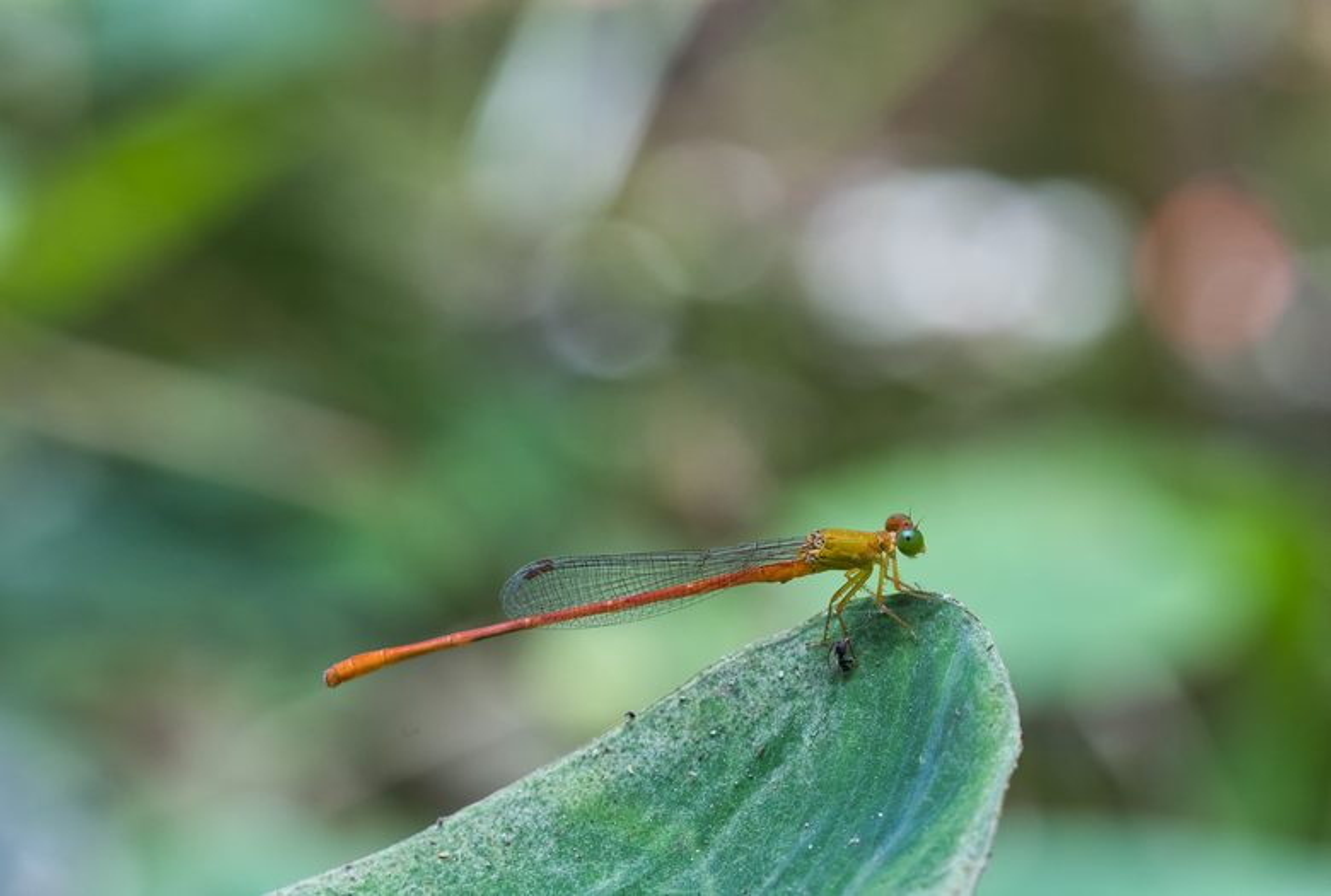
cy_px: 448
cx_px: 666
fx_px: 5562
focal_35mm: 150
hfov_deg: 13.6
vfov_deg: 9.2
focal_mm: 100
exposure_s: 1/60
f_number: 8
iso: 640
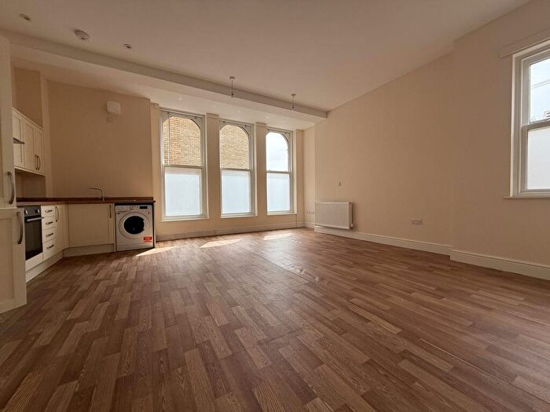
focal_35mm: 14
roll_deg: +0.6
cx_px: 275
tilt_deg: -1.5
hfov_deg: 102.1
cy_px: 206
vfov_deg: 85.7
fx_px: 222
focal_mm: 2.22
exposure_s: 1/374
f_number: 2.2
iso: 64
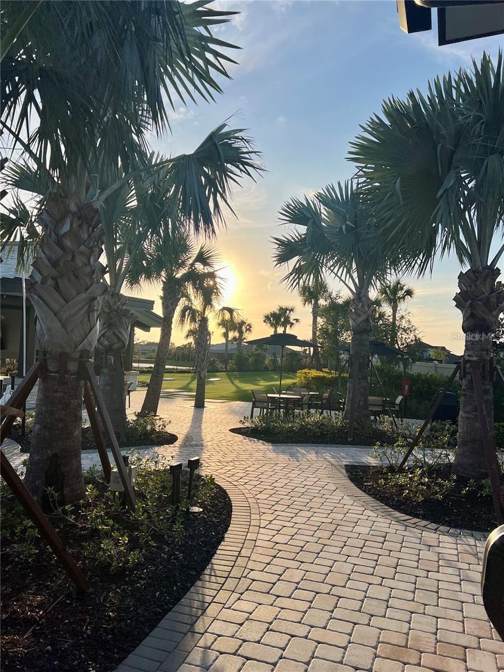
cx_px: 252
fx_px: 505
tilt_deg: +2.4
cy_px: 336
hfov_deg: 53.1
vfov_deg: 67.3
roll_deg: -2.8
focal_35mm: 26
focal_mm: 5.7
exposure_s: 1/4444
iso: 50
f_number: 1.5
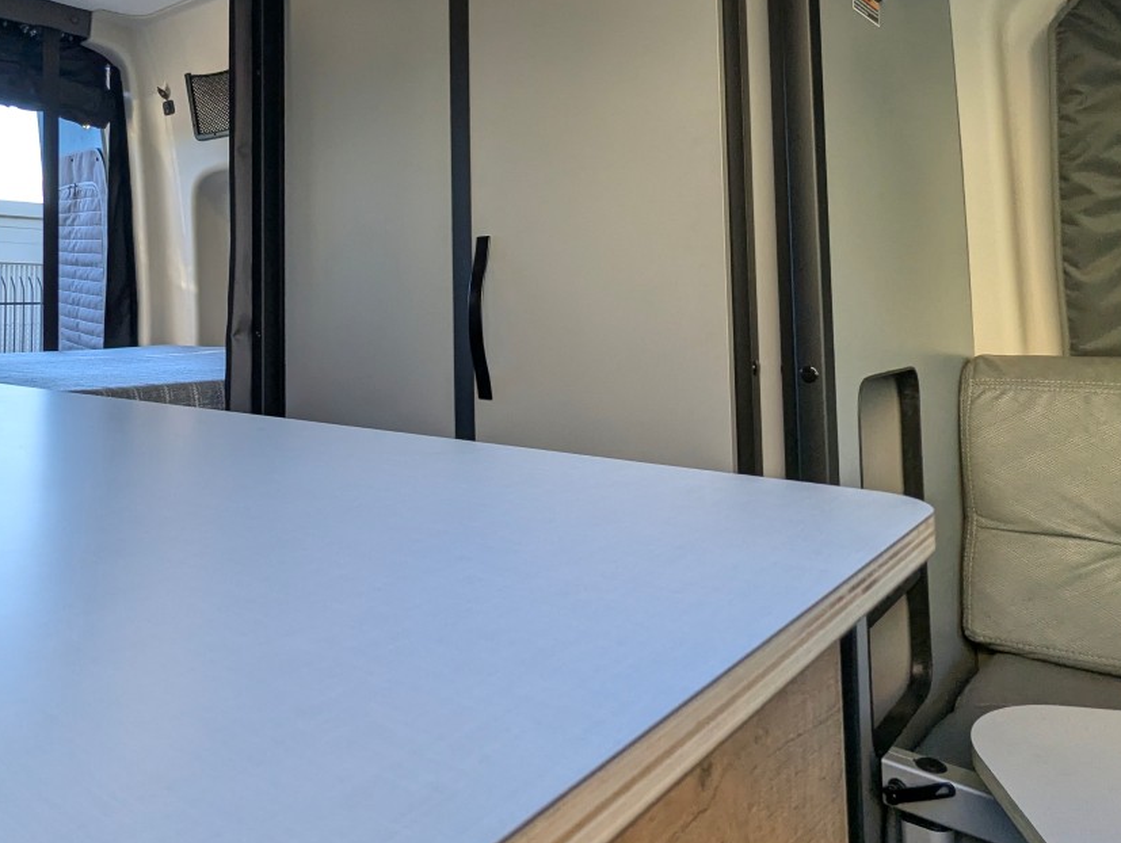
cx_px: 453
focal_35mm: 27
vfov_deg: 50.0
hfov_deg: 64.7
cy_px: 244
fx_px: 875
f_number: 2.2
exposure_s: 1/193
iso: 71
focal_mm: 2.35
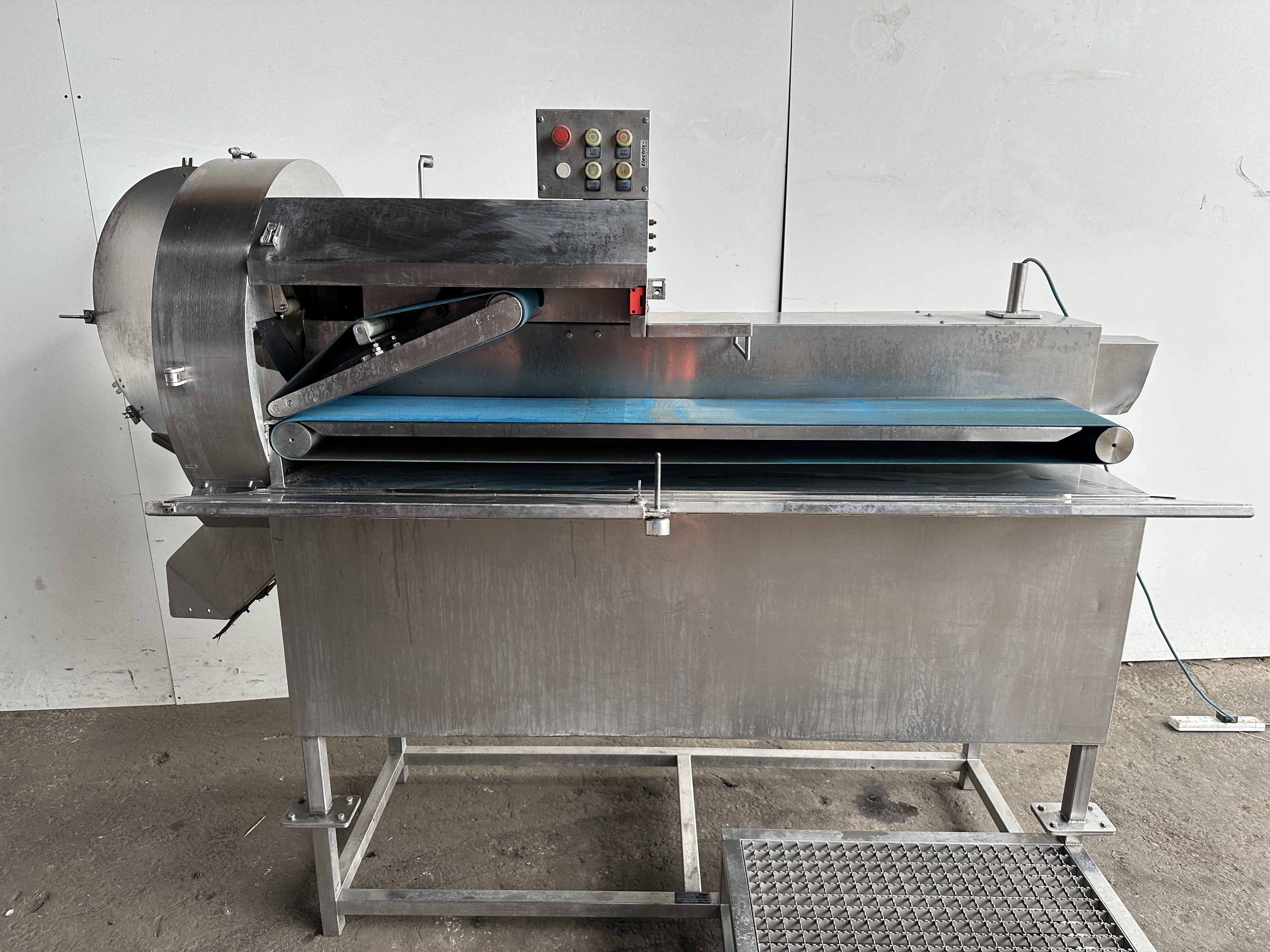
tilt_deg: -18.1
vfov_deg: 56.8
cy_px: 476
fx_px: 881
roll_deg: +0.9
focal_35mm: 24
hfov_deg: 71.6
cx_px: 635
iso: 80
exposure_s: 1/330
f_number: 1.78
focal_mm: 6.86
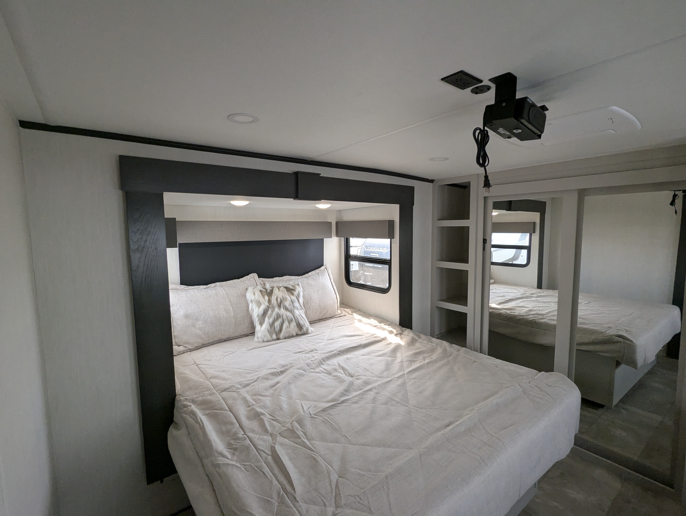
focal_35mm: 16
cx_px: 343
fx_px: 318
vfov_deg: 78.2
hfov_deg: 94.4
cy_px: 258
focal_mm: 2.35
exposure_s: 1/360
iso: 215
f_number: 2.2
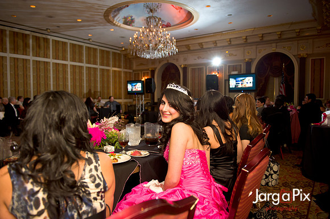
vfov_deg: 49.5
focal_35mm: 26
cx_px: 165
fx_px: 238
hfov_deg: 69.4
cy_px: 110
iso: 1600
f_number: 3.2
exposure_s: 1/125
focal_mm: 26
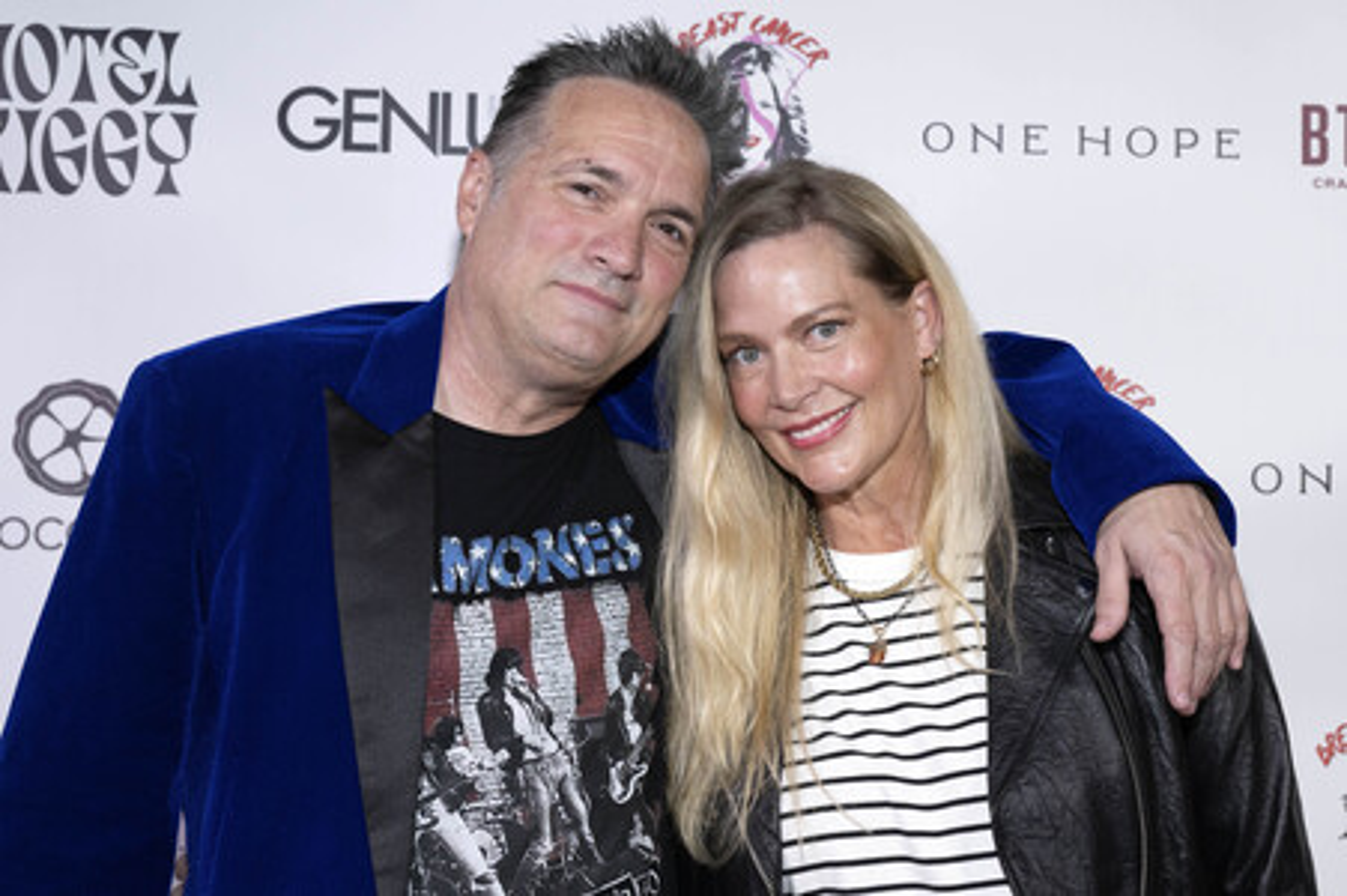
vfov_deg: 28.0
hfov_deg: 41.1
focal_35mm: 48
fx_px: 1795
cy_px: 448
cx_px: 674
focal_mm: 48
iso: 800
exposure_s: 1/200
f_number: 5.6
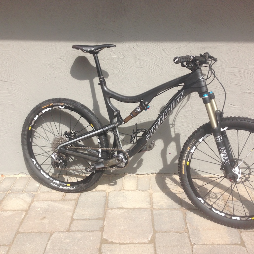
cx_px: 136
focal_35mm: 39
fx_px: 324
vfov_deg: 42.8
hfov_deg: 42.8
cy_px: 127
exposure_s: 1/1323
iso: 50
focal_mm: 4.12
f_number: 2.4
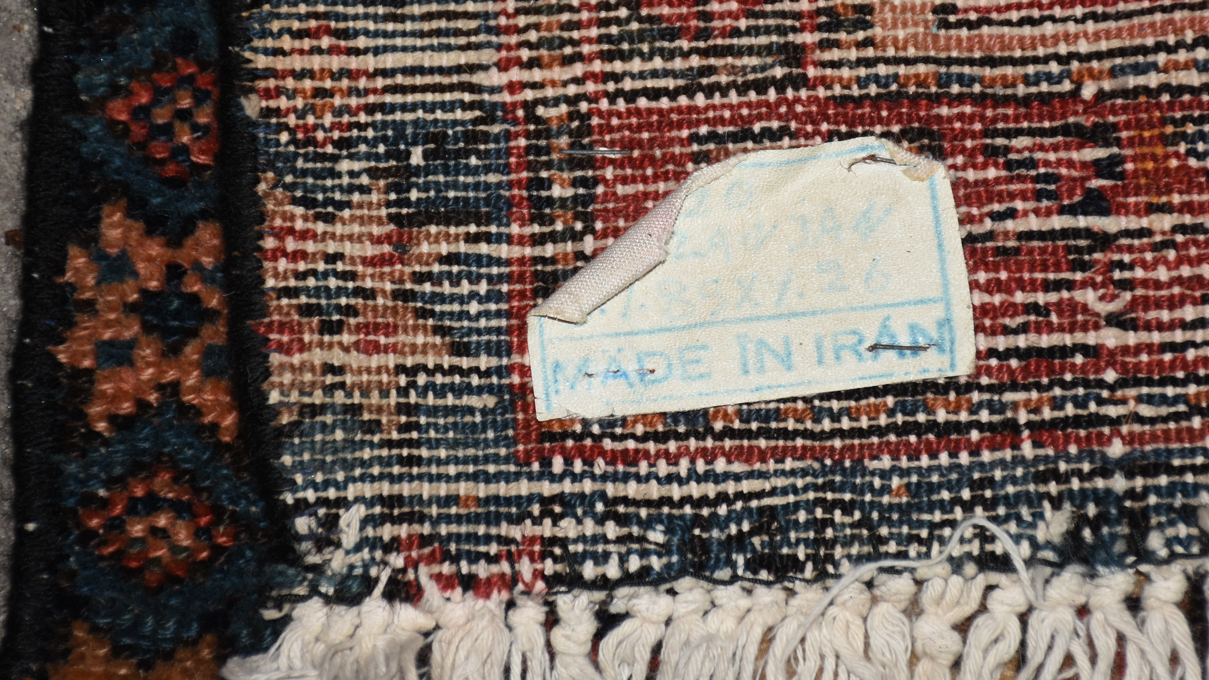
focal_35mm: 174
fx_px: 5568
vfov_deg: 7.0
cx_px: 665
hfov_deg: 12.4
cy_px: 168
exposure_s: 1/60
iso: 200
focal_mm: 85
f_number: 5.3
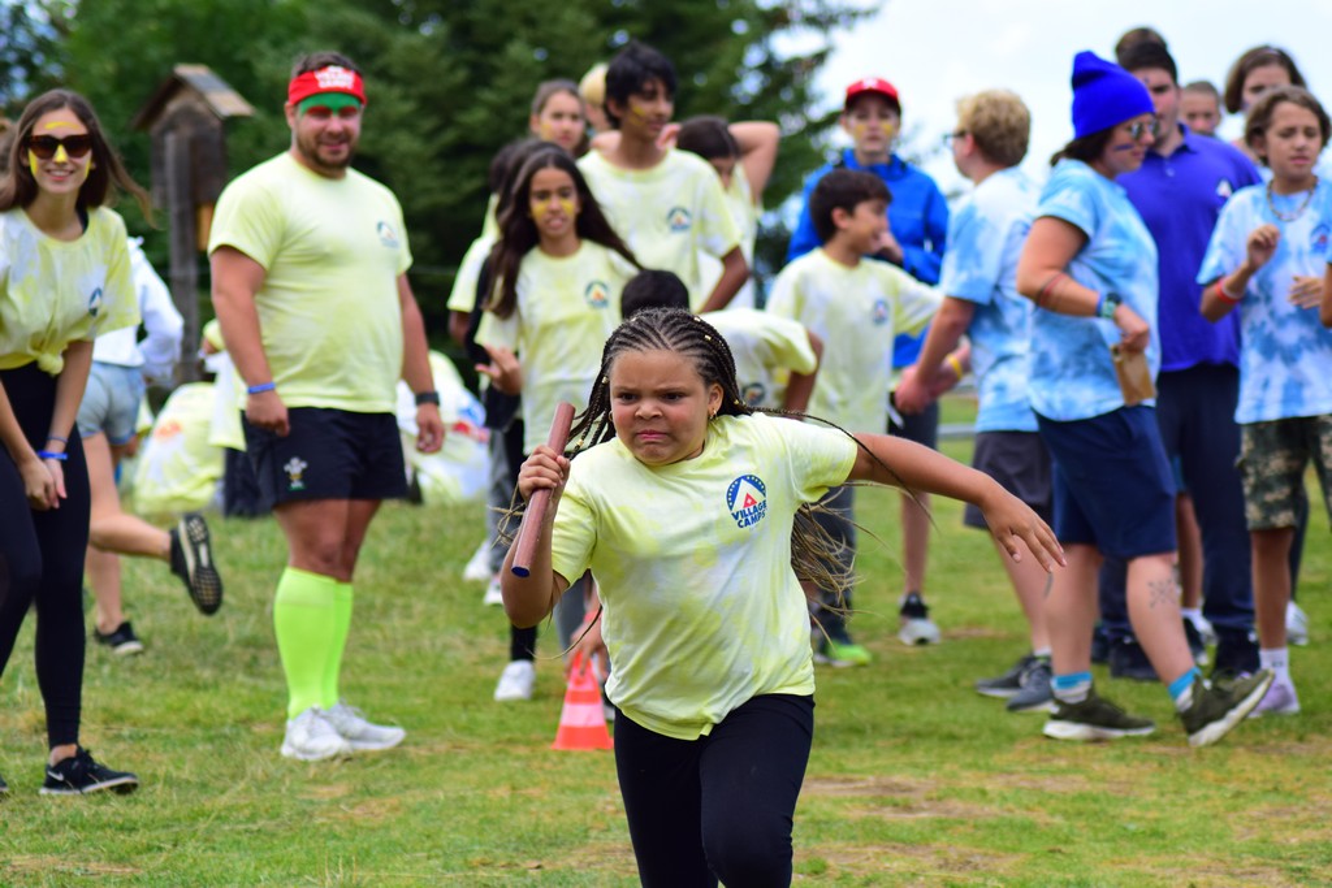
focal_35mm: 180
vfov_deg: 7.6
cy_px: 444
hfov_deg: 11.4
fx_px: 6660
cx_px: 666
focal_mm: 120
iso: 400
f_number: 5.6
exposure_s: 1/1000
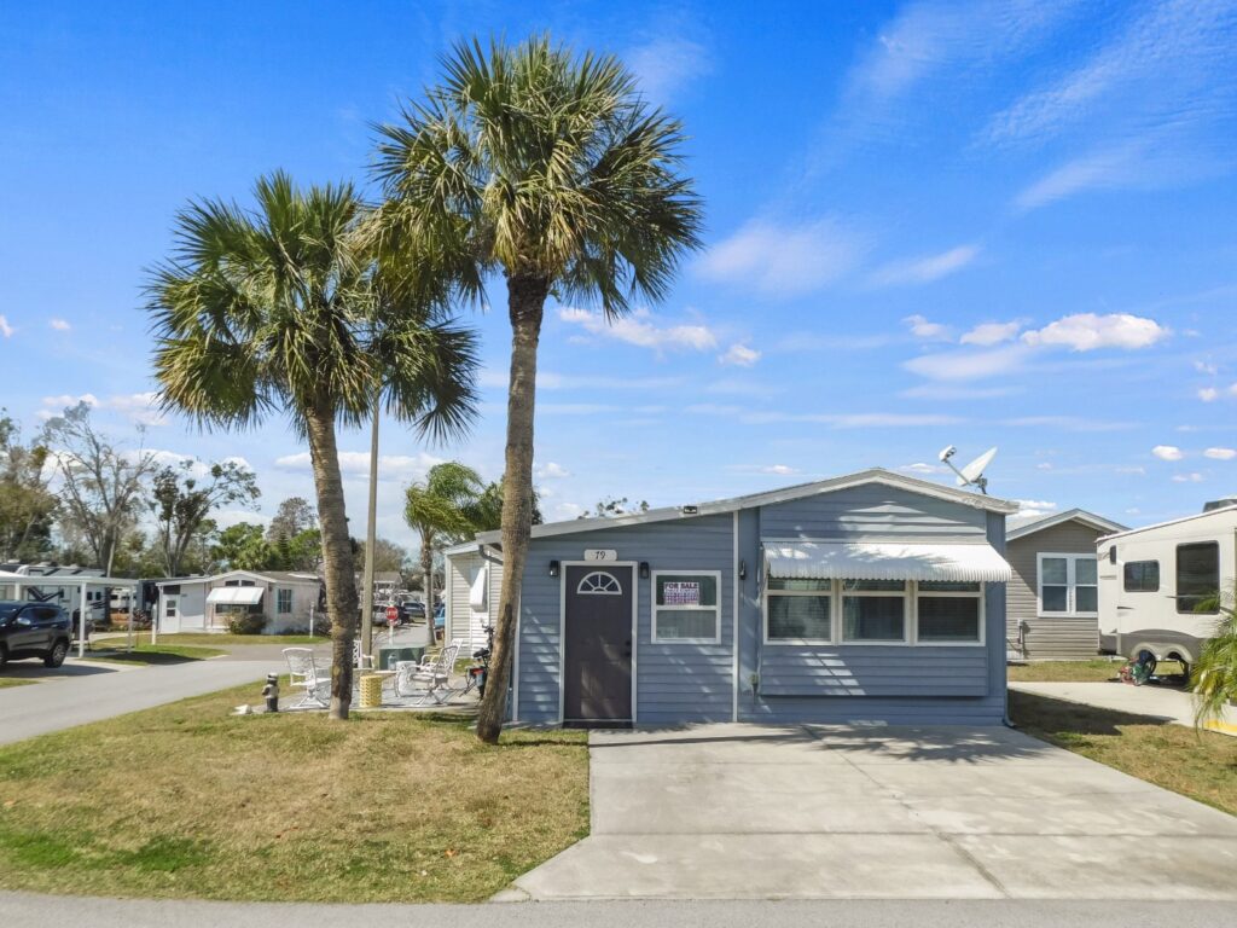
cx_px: 618
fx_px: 1001
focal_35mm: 28
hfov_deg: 63.4
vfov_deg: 49.7
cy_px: 464
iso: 125
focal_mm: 4.9
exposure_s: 1/400
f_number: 6.4
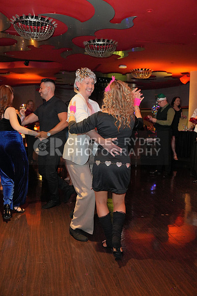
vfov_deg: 60.3
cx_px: 98
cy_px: 148
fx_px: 254
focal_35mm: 31
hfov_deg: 42.3
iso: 4000
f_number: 4
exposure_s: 1/200
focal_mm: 31
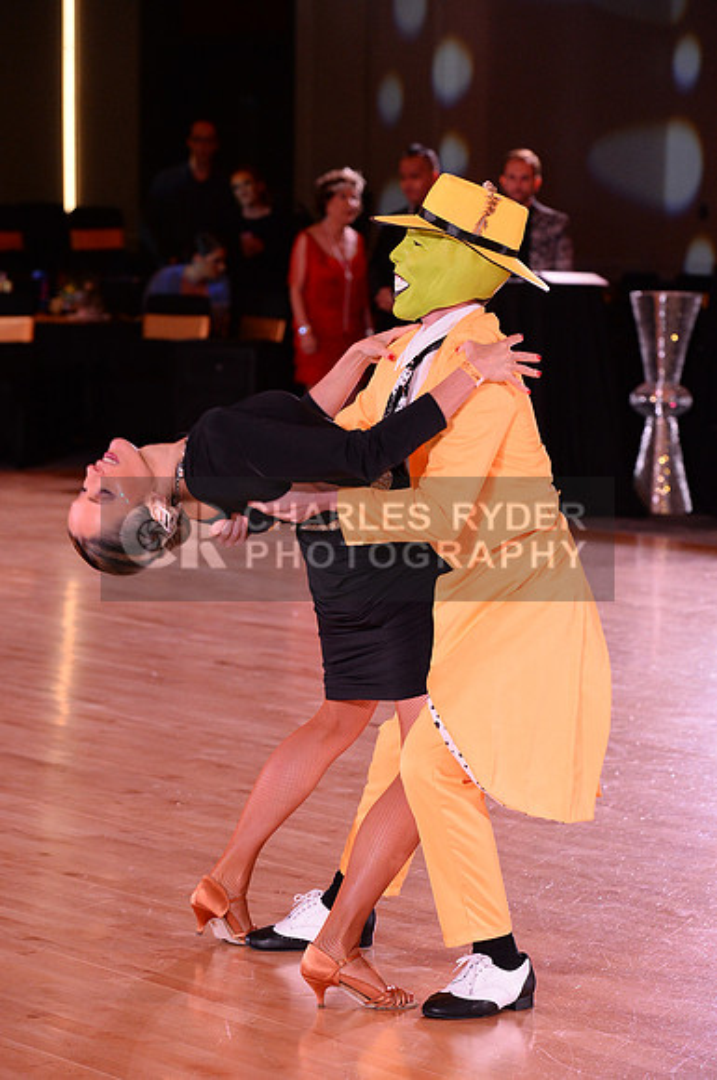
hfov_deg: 8.3
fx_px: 4944
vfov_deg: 12.5
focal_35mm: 165
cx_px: 358
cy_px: 540
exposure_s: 1/250
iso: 4000
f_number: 6.3
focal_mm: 165
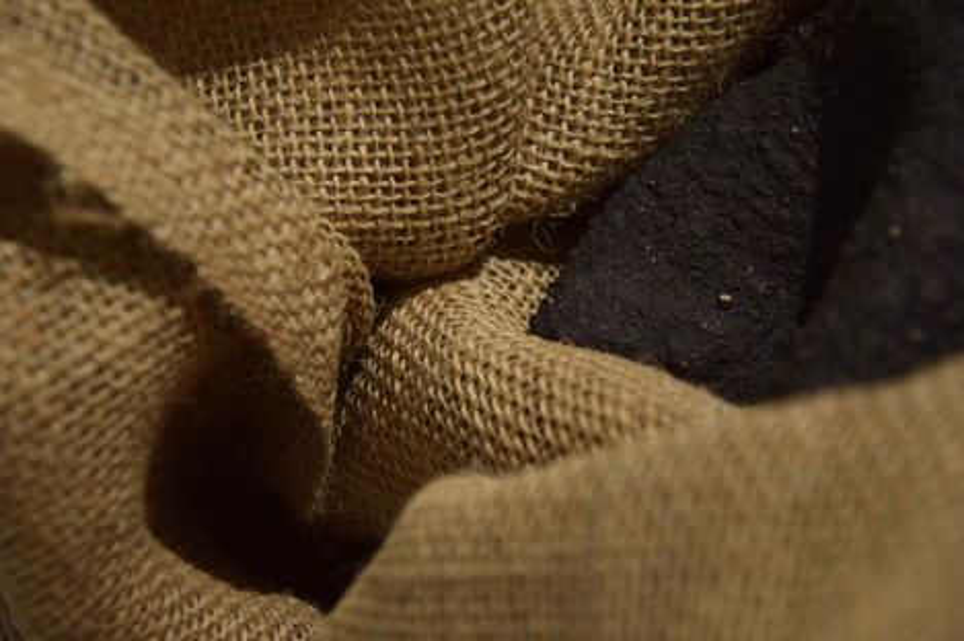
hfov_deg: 21.9
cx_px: 482
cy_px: 320
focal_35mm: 93
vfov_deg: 14.7
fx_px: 2489
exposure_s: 1/13
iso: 1600
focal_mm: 62
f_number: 5.3
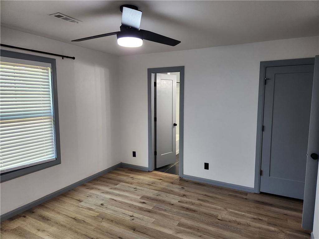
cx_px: 160
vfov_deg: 58.9
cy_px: 120
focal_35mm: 23
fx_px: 212
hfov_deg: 73.9
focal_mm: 5.4
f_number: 1.8
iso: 250
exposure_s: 1/120
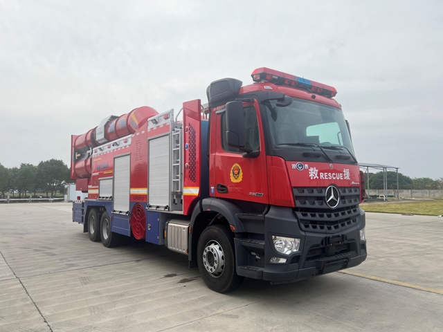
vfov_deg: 53.1
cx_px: 222
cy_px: 166
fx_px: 333
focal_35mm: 26
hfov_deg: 67.3
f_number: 1.5
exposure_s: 1/1196
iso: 50
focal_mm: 5.7
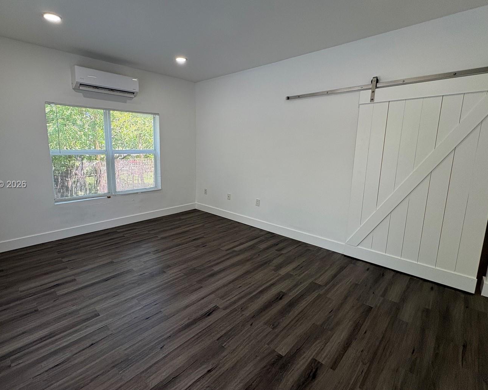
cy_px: 185
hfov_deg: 89.1
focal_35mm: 17
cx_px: 212
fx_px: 246
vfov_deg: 76.9
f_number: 2.2
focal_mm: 2.22
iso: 80
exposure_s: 1/120
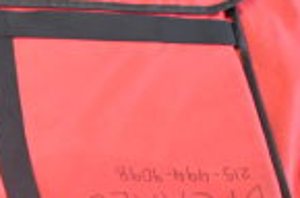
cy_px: 63
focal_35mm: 190
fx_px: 1580
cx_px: -325
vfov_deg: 7.2
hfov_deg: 10.0
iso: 2200
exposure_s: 1/160
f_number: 4.2
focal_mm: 30
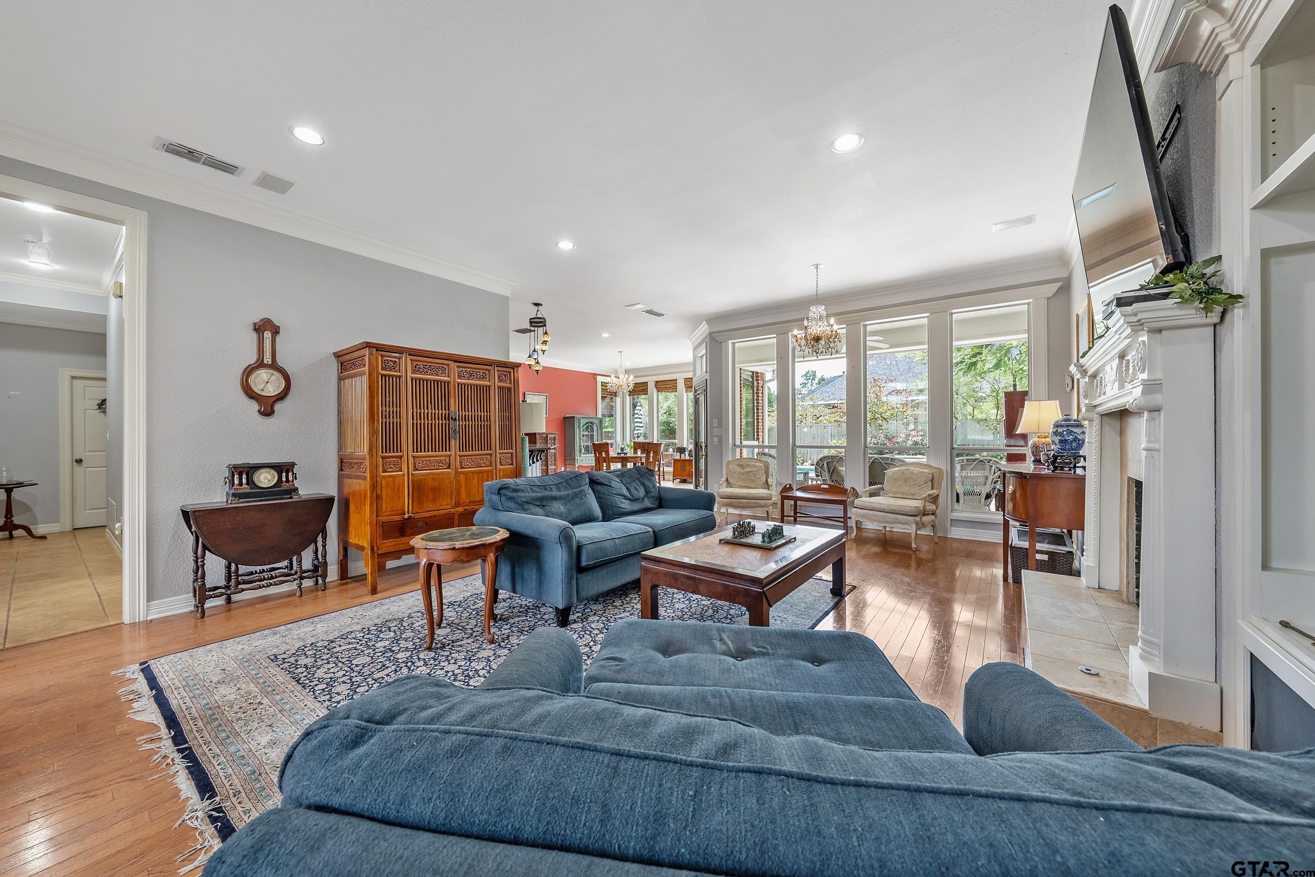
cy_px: 438
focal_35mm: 13
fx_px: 475
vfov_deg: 85.4
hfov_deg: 108.3
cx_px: 658
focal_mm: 13
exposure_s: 1/20
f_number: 8
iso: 800
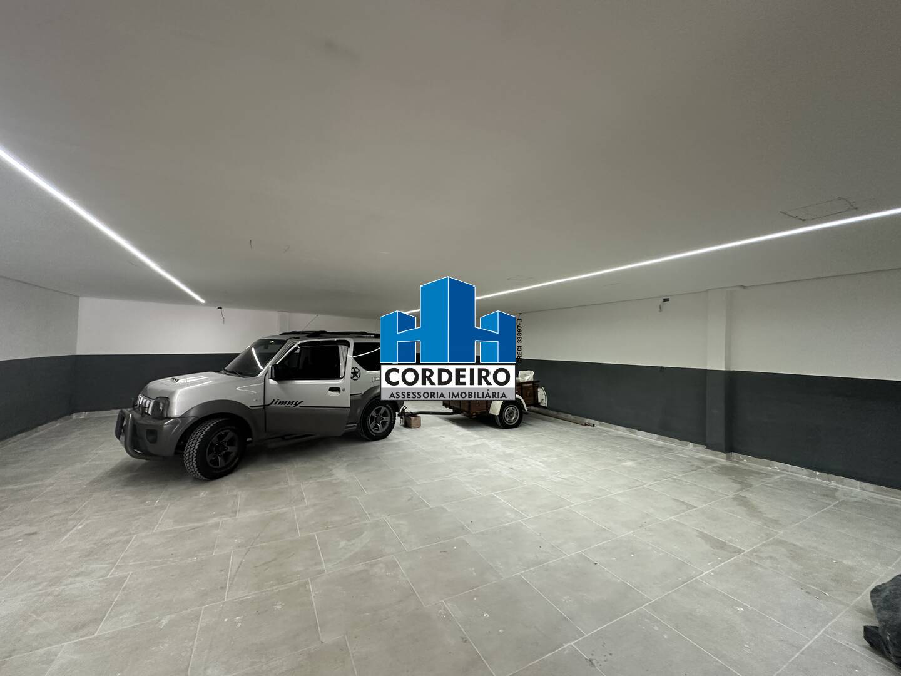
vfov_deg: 85.7
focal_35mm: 14
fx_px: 364
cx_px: 450
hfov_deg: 102.1
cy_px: 338
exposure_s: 1/60
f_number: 2.2
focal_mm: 2.22
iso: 400
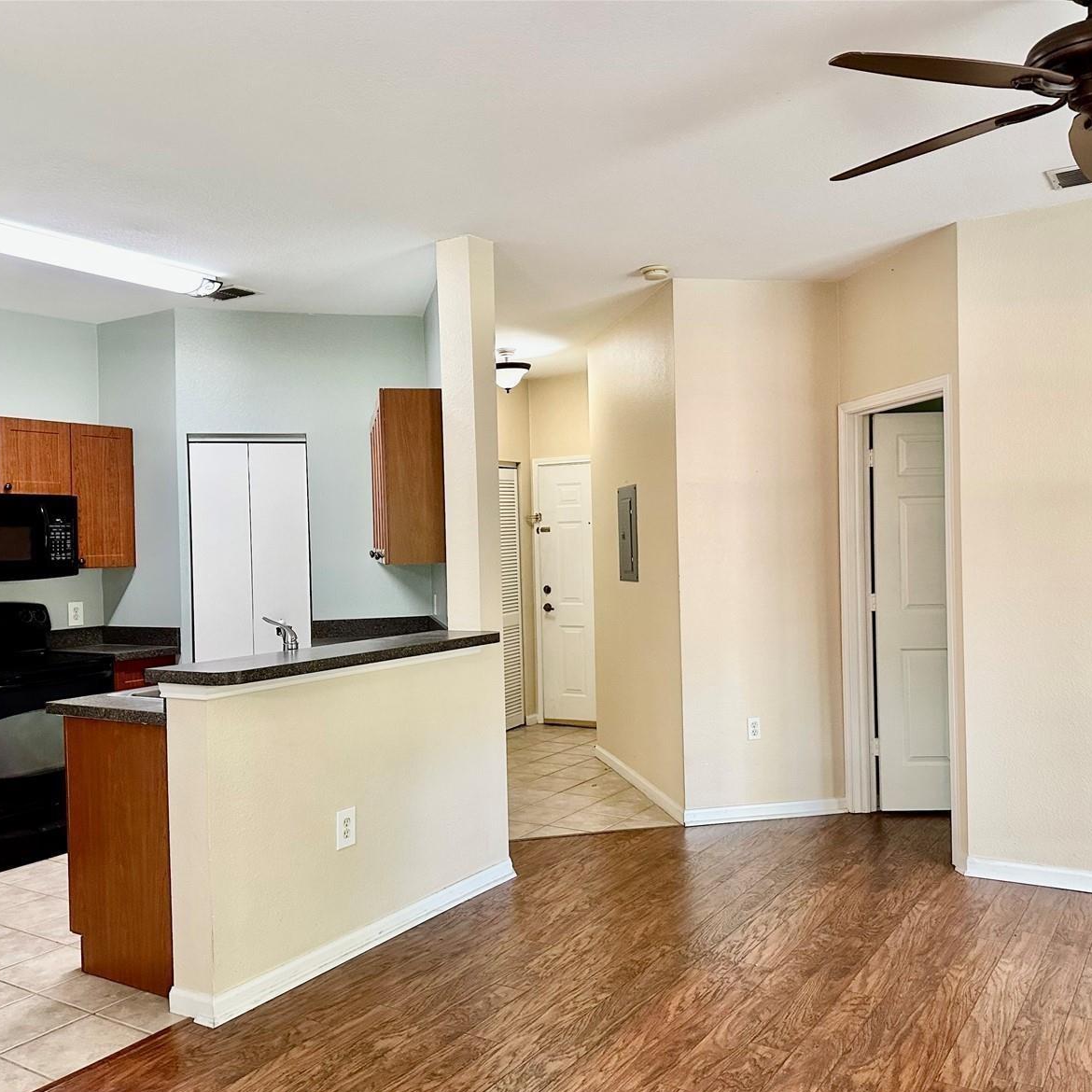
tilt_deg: -0.9
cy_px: 559
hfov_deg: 55.6
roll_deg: +1.5
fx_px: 1035
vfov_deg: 55.6
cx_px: 574
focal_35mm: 29
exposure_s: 1/60
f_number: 1.78
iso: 500
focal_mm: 6.86
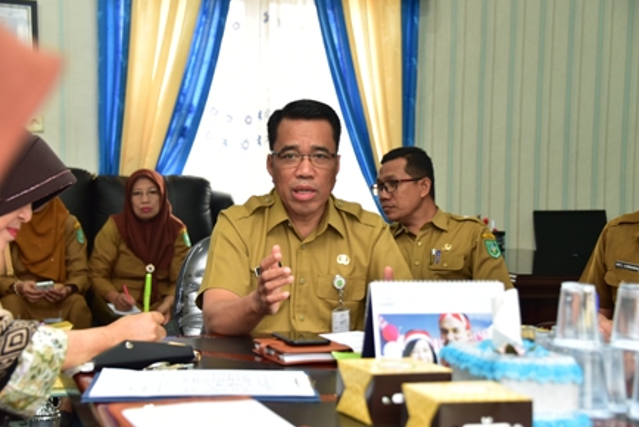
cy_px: 216
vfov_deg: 21.3
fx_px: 1137
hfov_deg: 31.4
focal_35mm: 64
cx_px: 322
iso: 1000
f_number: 4.8
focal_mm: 62
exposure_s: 1/20
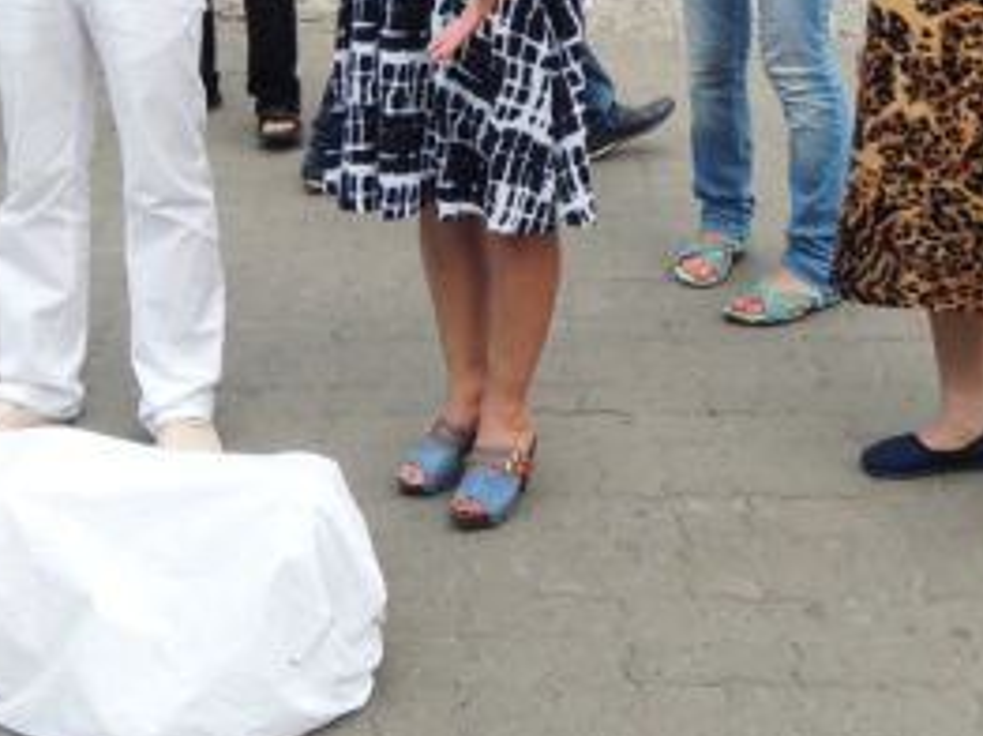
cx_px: 345
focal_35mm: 55
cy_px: -15
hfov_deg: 34.7
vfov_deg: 25.1
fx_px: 1560
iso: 100
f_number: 2.8
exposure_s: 1/800
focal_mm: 4.3
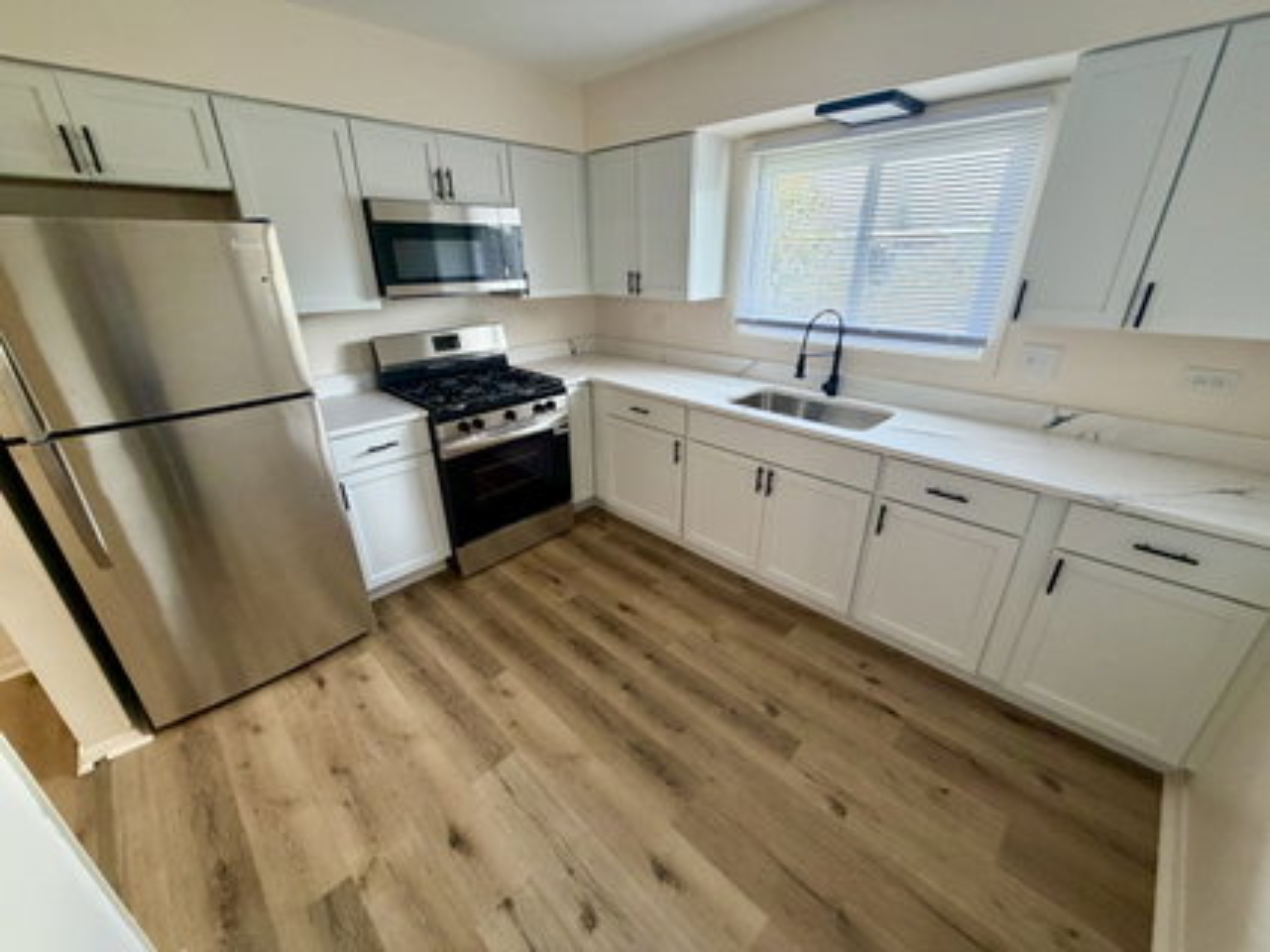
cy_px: 476
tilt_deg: -23.0
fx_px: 513
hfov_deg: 102.1
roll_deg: -0.1
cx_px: 635
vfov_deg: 85.6
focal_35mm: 14
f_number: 2.2
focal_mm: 2.22
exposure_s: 1/120
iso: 320
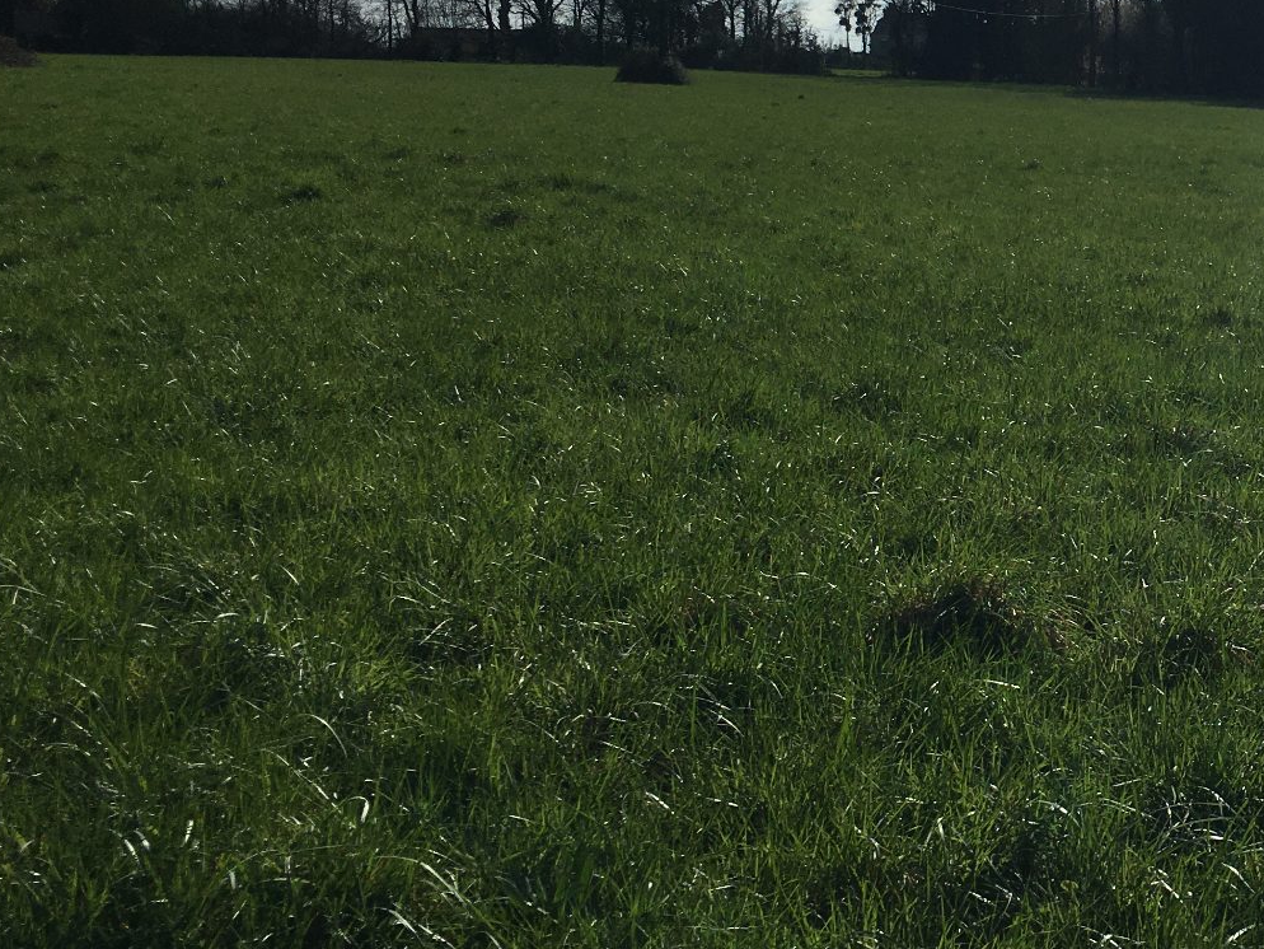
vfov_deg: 25.9
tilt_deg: -4.7
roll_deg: -3.5
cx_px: 1186
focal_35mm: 56
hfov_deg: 32.3
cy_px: 298
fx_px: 2045
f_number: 2.2
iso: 25
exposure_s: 1/5495
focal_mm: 4.15
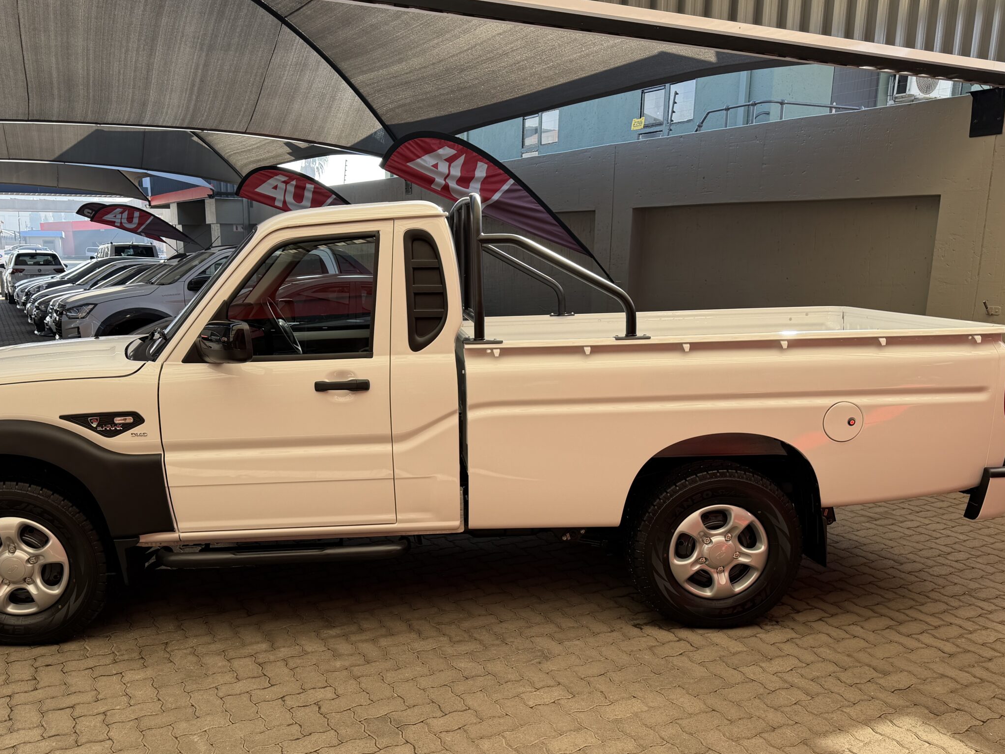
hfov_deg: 59.8
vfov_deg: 46.6
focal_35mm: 30
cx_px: 444
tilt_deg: -14.0
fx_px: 871
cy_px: 446
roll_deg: -0.4
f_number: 1.78
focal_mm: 6.76
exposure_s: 1/484
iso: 80
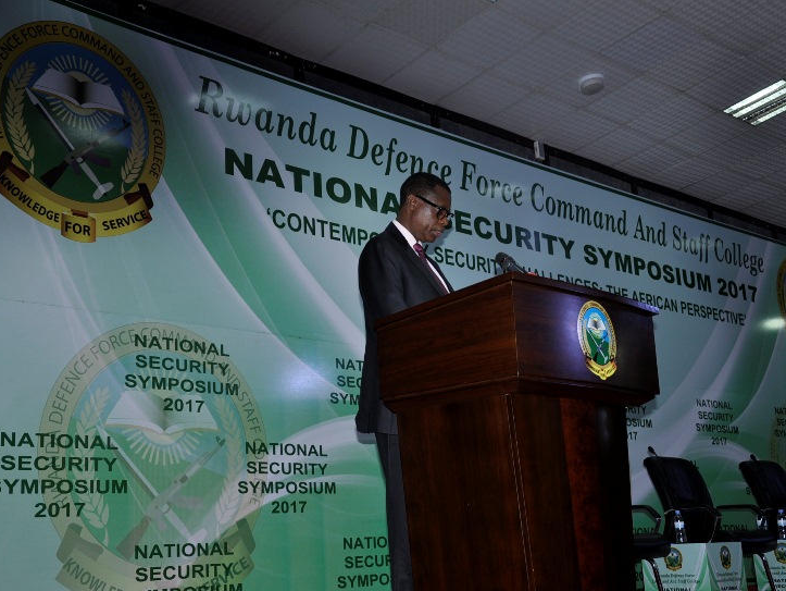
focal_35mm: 49
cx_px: 406
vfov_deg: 29.7
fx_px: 1113
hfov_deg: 38.9
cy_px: 296
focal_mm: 30
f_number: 4.2
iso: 200
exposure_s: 1/50
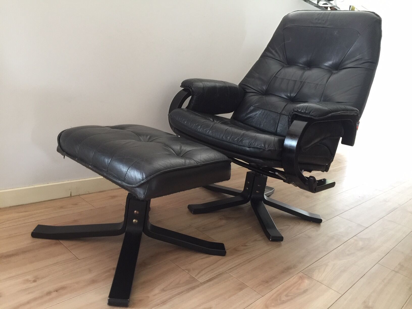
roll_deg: -9.6
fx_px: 345
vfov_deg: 48.2
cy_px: 154
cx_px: 206
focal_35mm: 29
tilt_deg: -15.4
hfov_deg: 61.7
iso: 125
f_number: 2.2
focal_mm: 4.15
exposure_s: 1/10
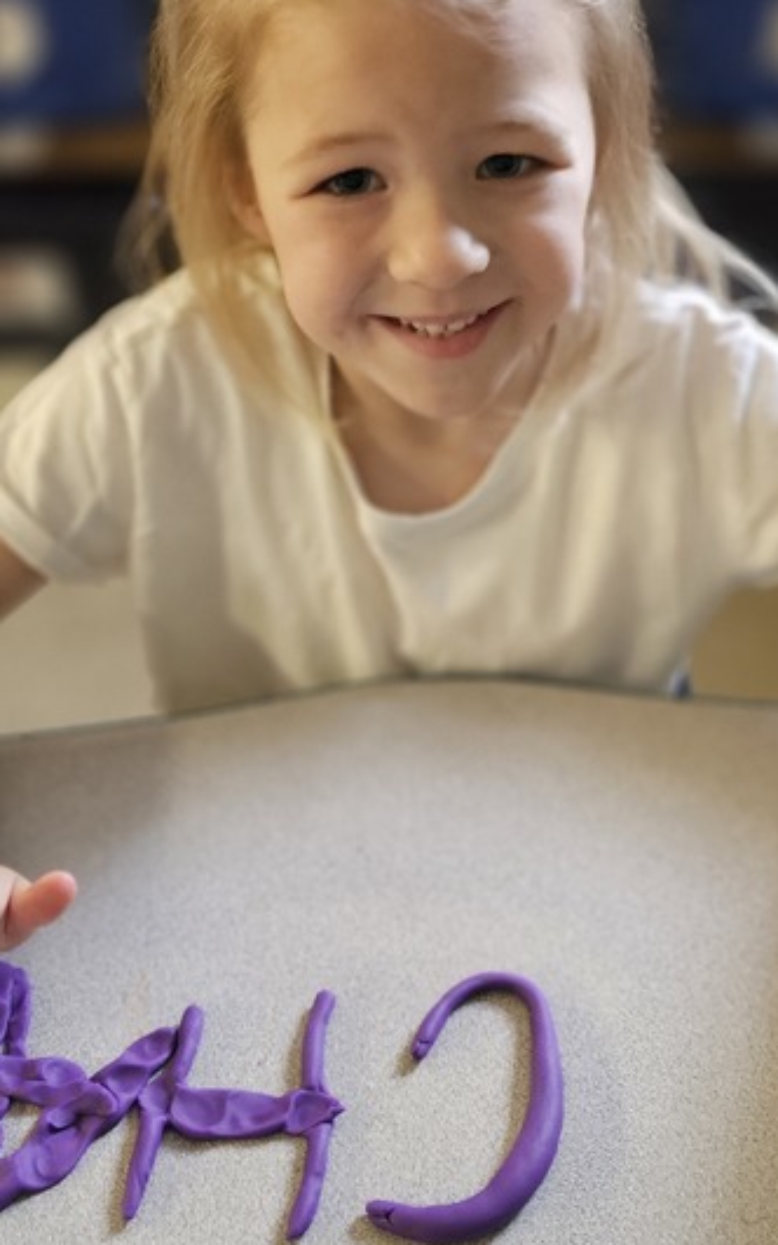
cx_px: 412
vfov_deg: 42.5
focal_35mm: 47
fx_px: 1594
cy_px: 708
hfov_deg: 27.4
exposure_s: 1/24
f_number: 1.7
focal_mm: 6.3
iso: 640
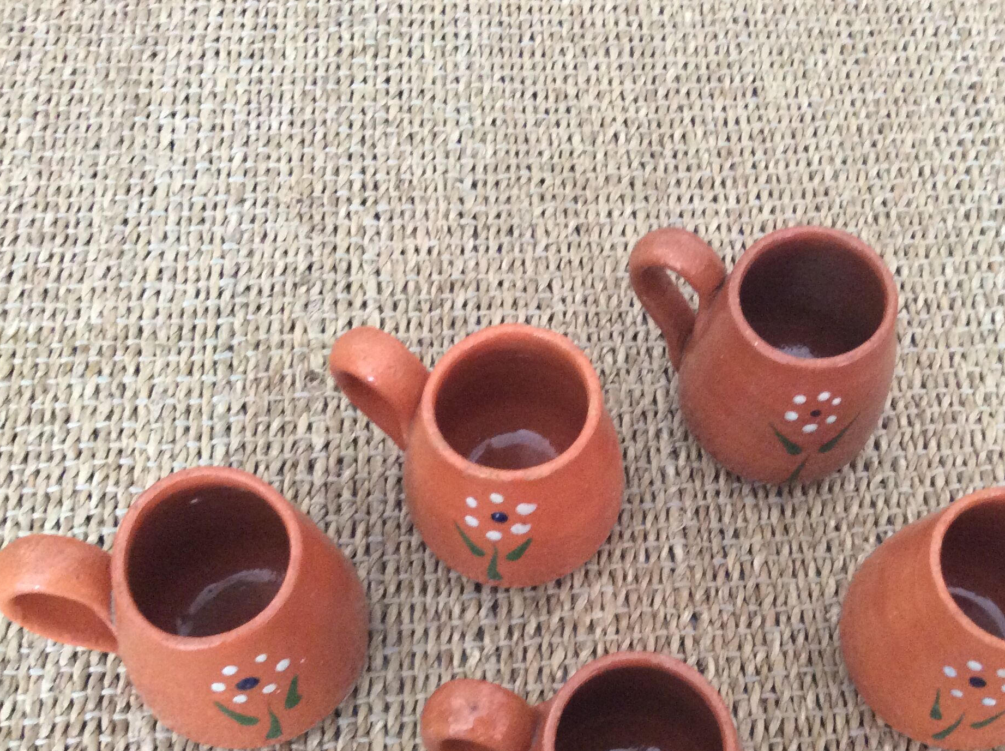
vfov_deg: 31.8
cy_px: 509
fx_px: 1305
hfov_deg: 41.9
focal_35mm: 45
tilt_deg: -64.8
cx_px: 616
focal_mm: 3.3
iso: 250
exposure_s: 1/25
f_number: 2.4
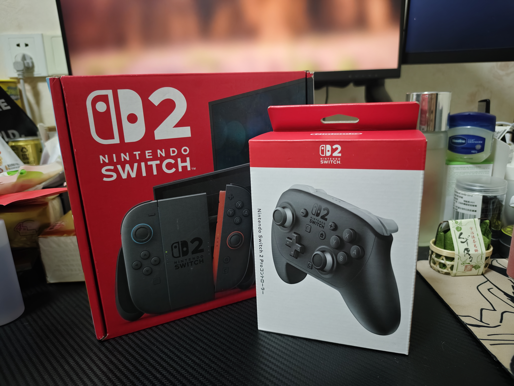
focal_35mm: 23
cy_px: 193
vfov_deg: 58.9
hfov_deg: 73.9
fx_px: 342
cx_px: 257
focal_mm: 6.45
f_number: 1.68
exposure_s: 1/33.3
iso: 546
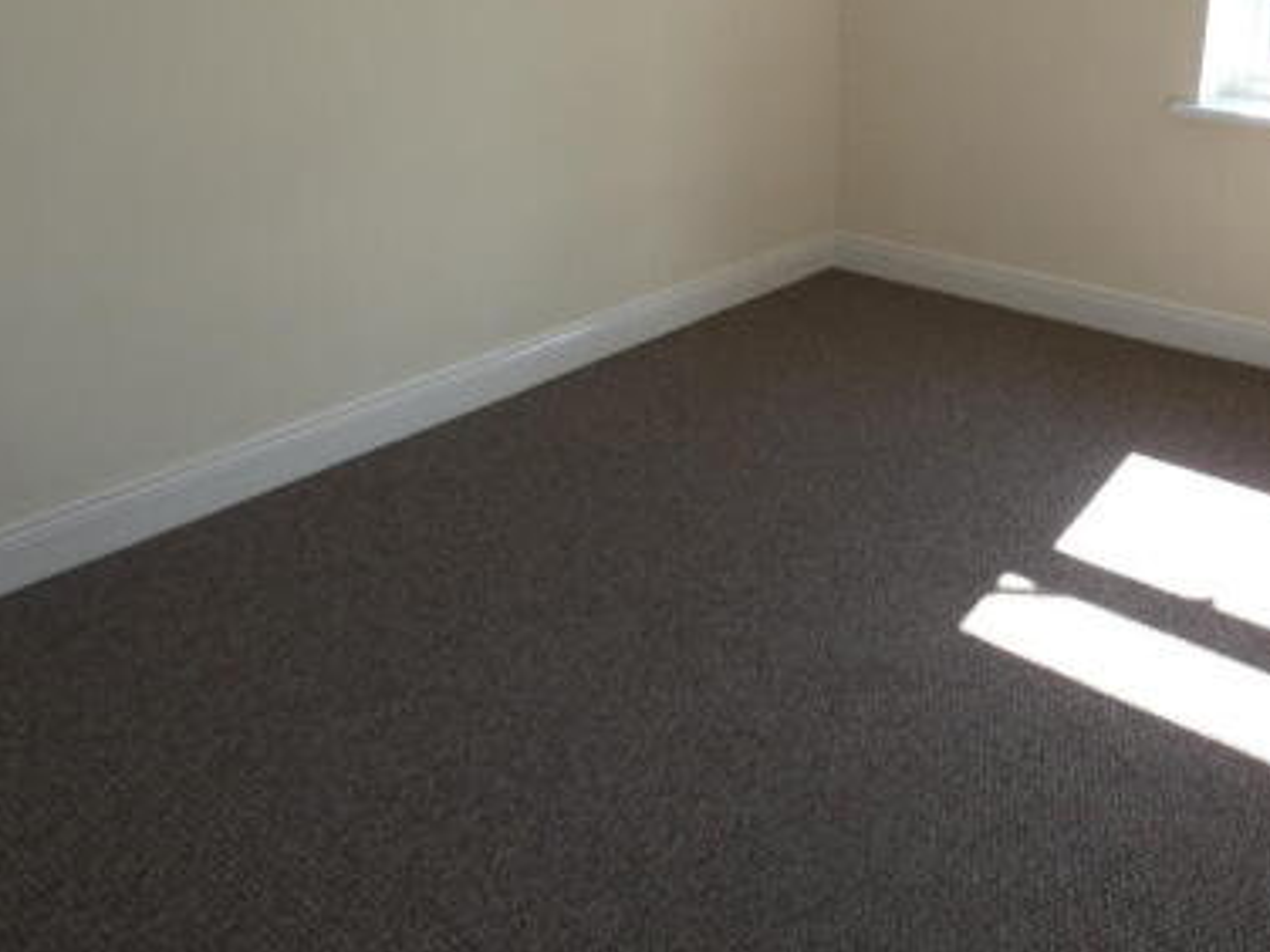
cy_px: 316
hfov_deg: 57.1
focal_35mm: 31
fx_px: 1137
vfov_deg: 44.8
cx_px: 846
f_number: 2.8
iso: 80
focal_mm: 3.6
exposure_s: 1/100
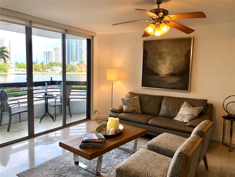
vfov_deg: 49.7
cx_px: 118
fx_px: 190
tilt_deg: -7.2
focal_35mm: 28
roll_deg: -1.4
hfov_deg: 63.4
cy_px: 88
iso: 50
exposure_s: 1/120
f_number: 1.8
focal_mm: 3.99
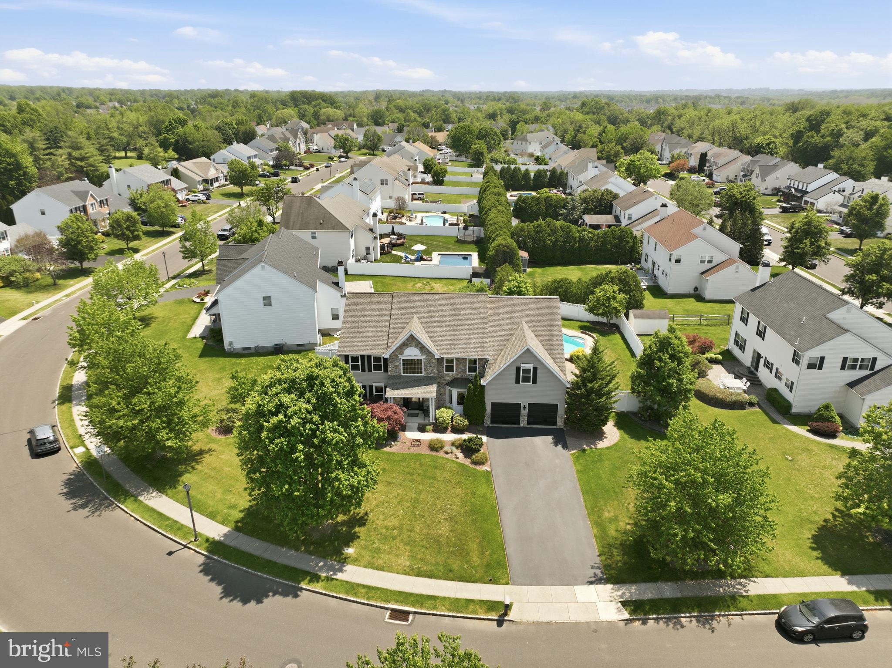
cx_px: 446
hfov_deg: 71.6
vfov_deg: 56.8
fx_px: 618
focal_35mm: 24
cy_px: 334
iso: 100
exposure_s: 1/1600
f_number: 2.8
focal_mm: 12.3
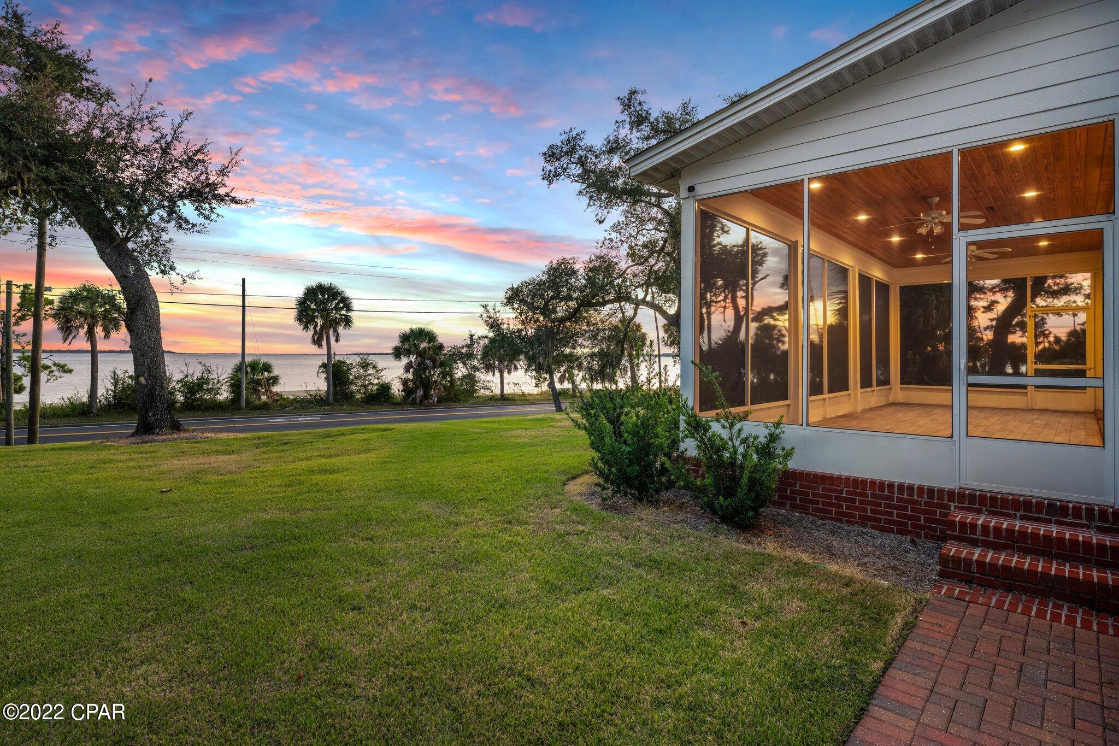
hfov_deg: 90.0
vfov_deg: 67.4
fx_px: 559
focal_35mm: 18
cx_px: 560
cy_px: 373
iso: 500
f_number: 7.1
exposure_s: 1/6
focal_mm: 18
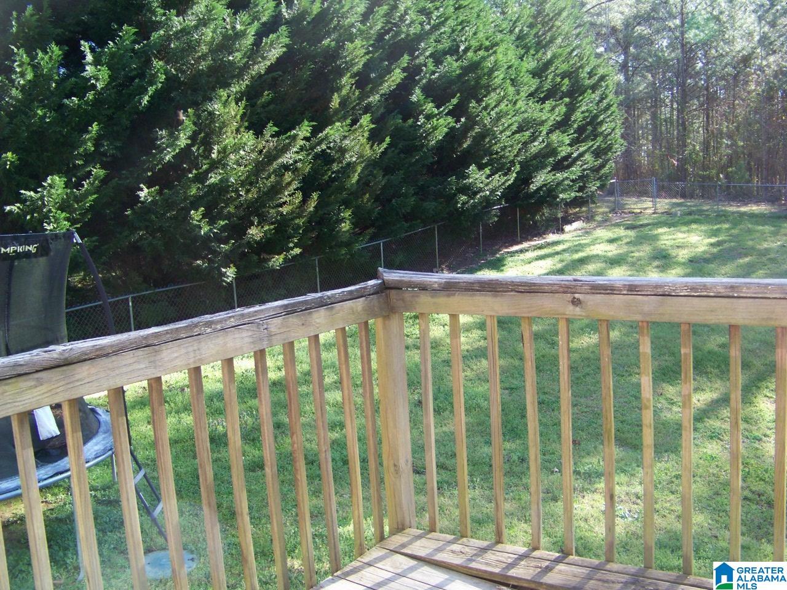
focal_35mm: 36
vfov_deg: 39.7
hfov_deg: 51.4
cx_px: 394
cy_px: 295
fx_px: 818
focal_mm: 5.85
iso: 63
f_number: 2.8
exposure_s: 1/100
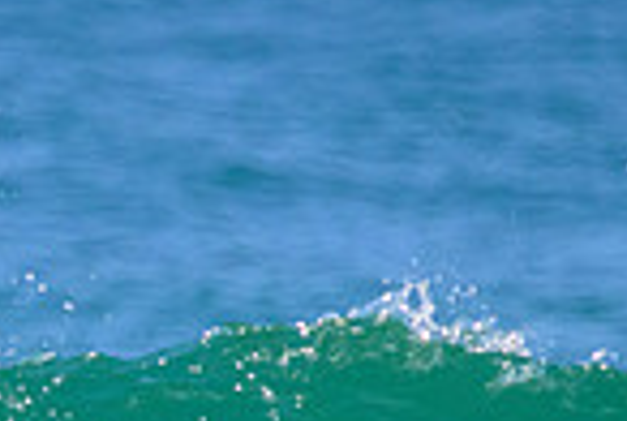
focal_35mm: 3613
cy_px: 410
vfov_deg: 0.4
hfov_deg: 0.6
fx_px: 63054
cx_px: -382
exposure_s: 1/2000
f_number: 11
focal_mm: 800
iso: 2000
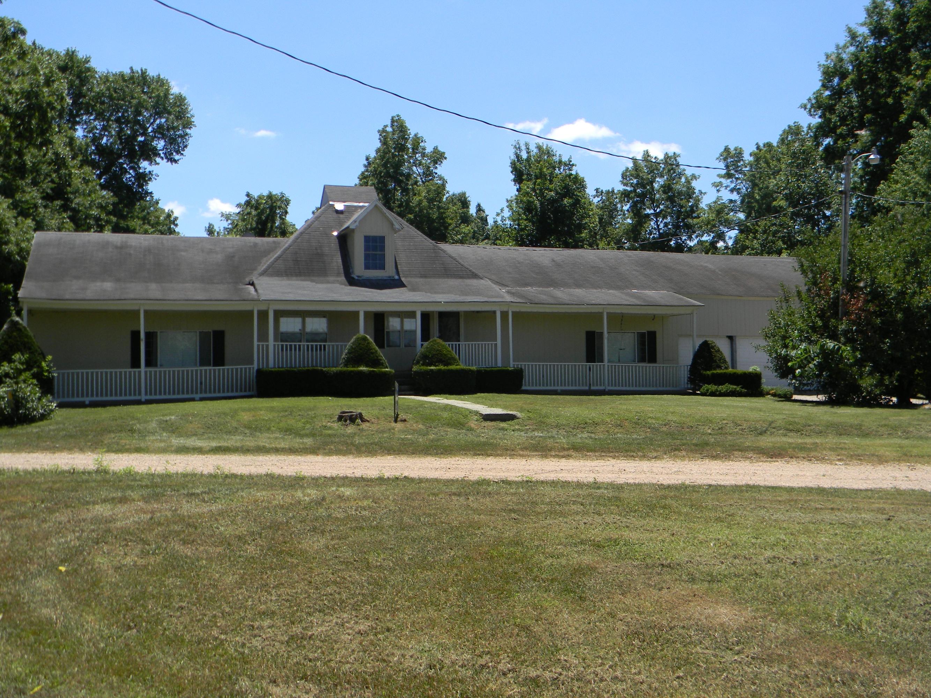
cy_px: 349
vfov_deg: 39.7
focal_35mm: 36
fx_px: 968
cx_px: 466
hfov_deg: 51.4
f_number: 3.7
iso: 80
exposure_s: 1/661
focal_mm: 6.4
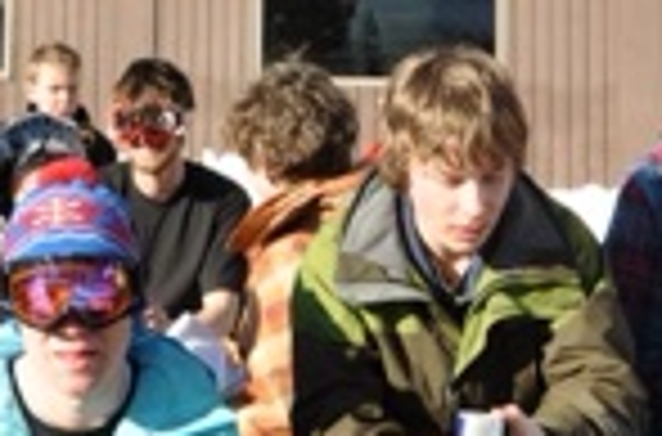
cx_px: -14
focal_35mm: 108
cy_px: -74
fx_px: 1980
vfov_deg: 12.3
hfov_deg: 18.5
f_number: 9
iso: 200
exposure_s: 1/320
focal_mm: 22
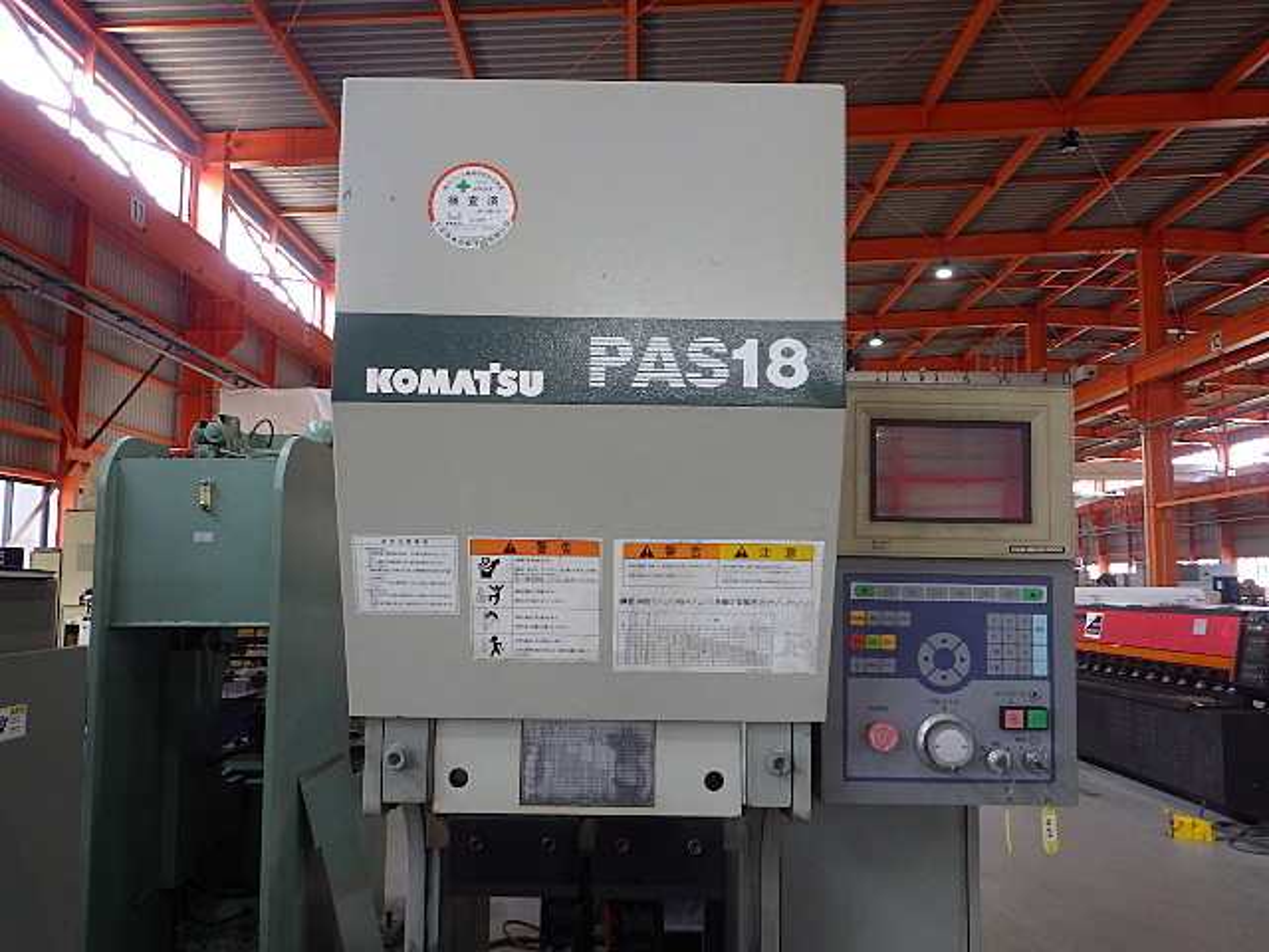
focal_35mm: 28
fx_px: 1026
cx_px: 634
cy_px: 476
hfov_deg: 63.4
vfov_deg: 49.7
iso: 250
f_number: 3.5
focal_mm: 5
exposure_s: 1/45
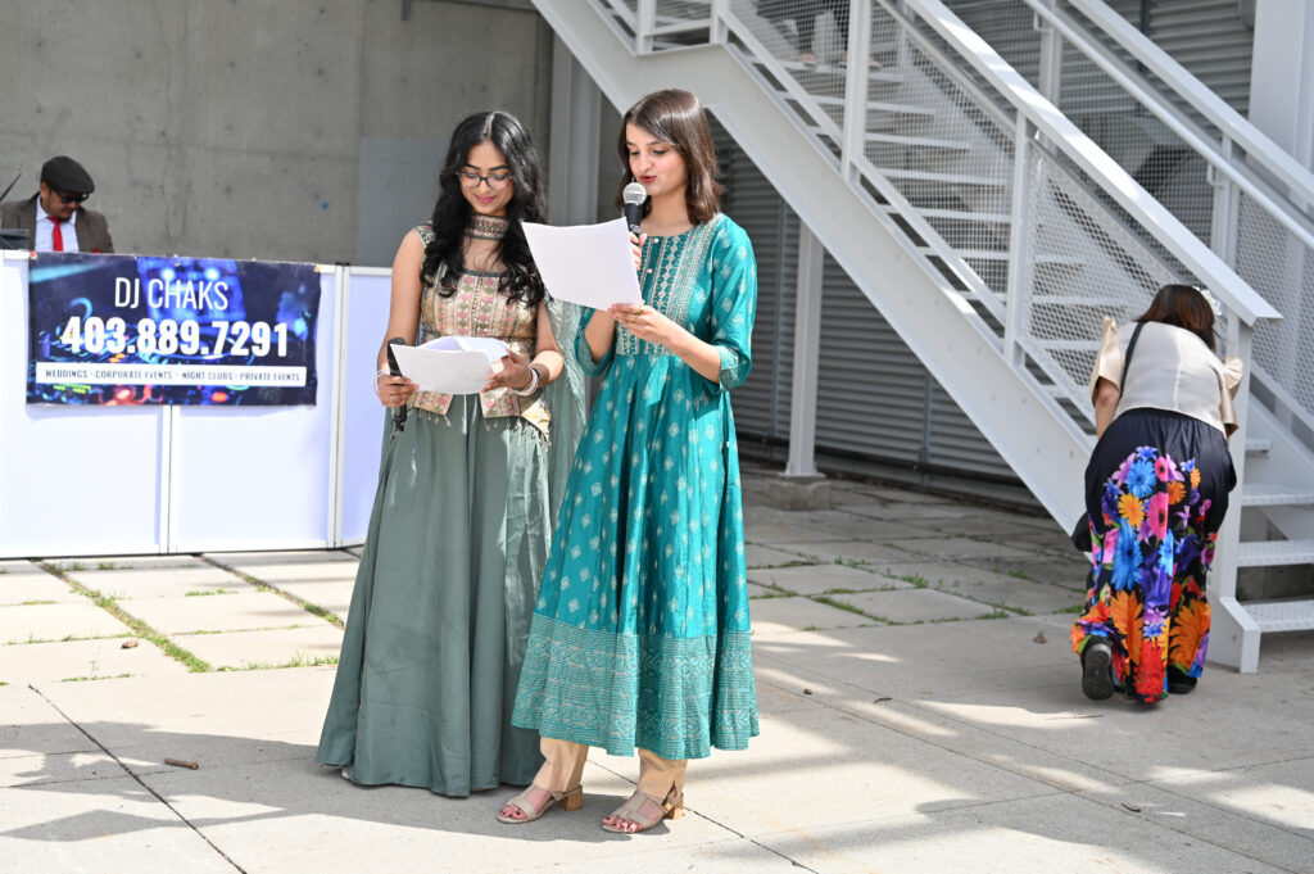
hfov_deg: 40.4
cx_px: 657
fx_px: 1787
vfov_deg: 27.5
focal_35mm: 49
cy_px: 437
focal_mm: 49
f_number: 4
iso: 100
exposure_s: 1/400
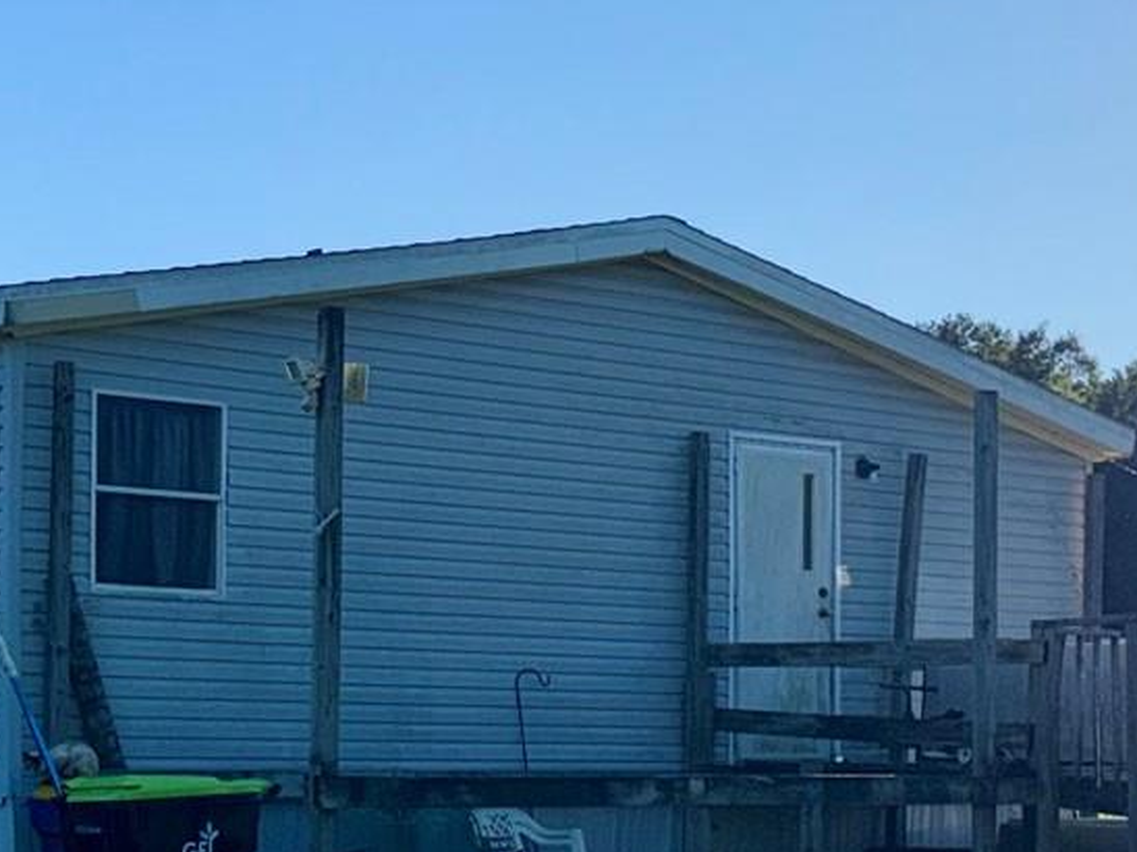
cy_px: 594
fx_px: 2299
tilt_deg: +2.4
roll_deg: -0.9
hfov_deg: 27.7
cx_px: 663
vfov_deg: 20.9
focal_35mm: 70
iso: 64
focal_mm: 6.76
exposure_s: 1/7353
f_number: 1.78
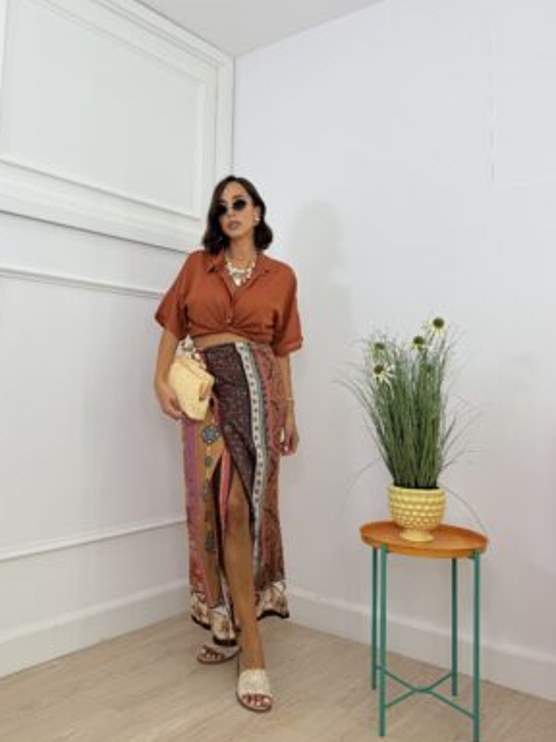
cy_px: 381
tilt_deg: +6.2
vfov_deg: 69.4
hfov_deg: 54.9
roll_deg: -1.5
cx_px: 278
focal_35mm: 25
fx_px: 535
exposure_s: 1/358
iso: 80
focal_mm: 6.76
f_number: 1.78
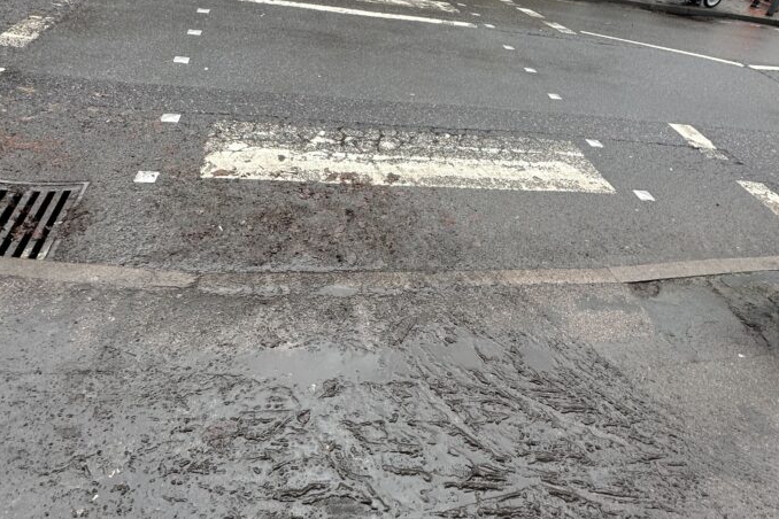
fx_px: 476
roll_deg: -11.0
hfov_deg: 78.6
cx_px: 401
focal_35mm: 22
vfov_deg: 57.1
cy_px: 287
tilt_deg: -41.8
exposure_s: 1/99
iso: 64
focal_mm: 2.22
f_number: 2.2
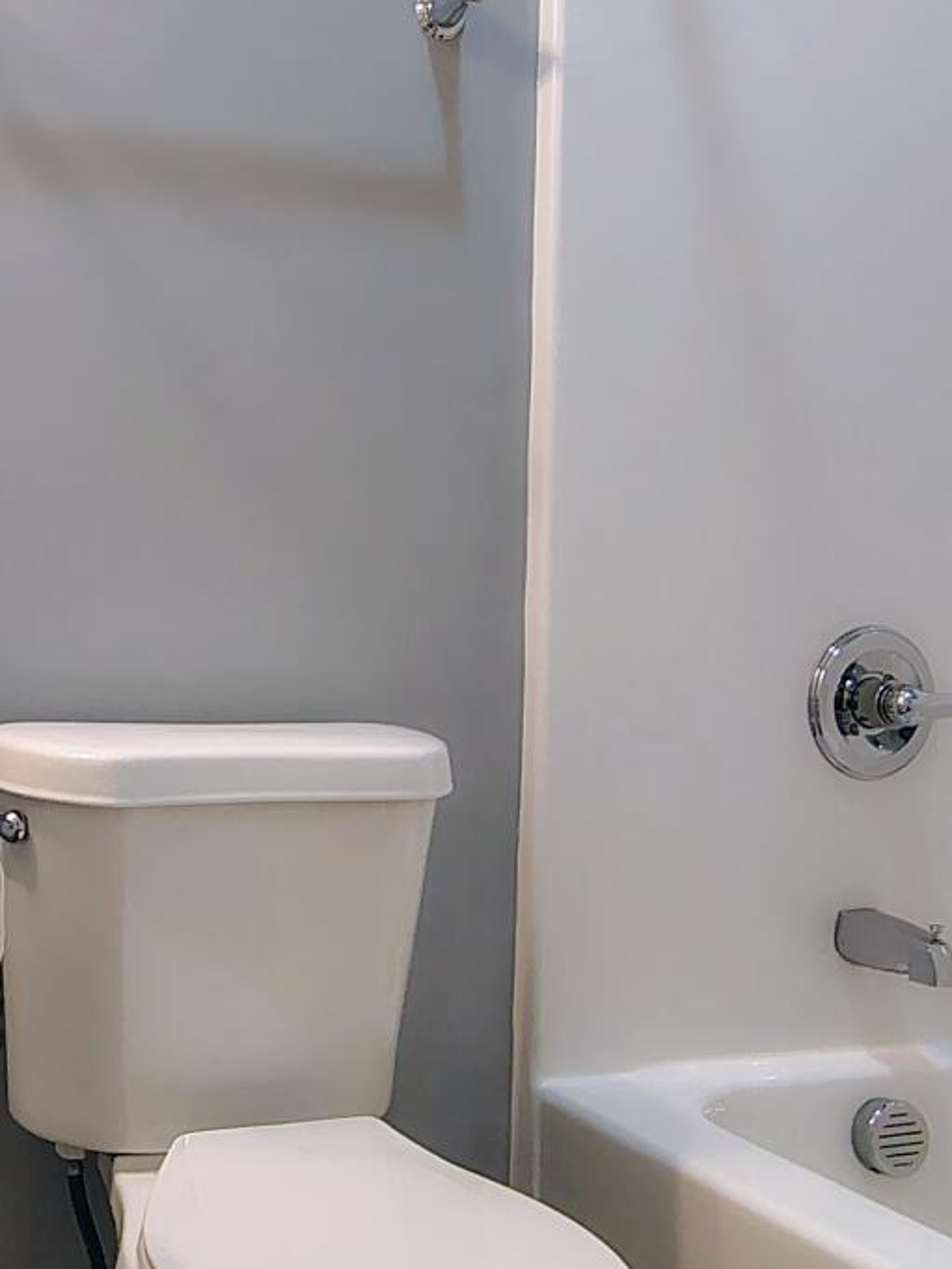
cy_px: 574
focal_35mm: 47
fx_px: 1723
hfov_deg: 29.9
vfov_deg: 40.4
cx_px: 145
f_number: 2.2
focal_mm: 2.13
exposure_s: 1/24
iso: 444
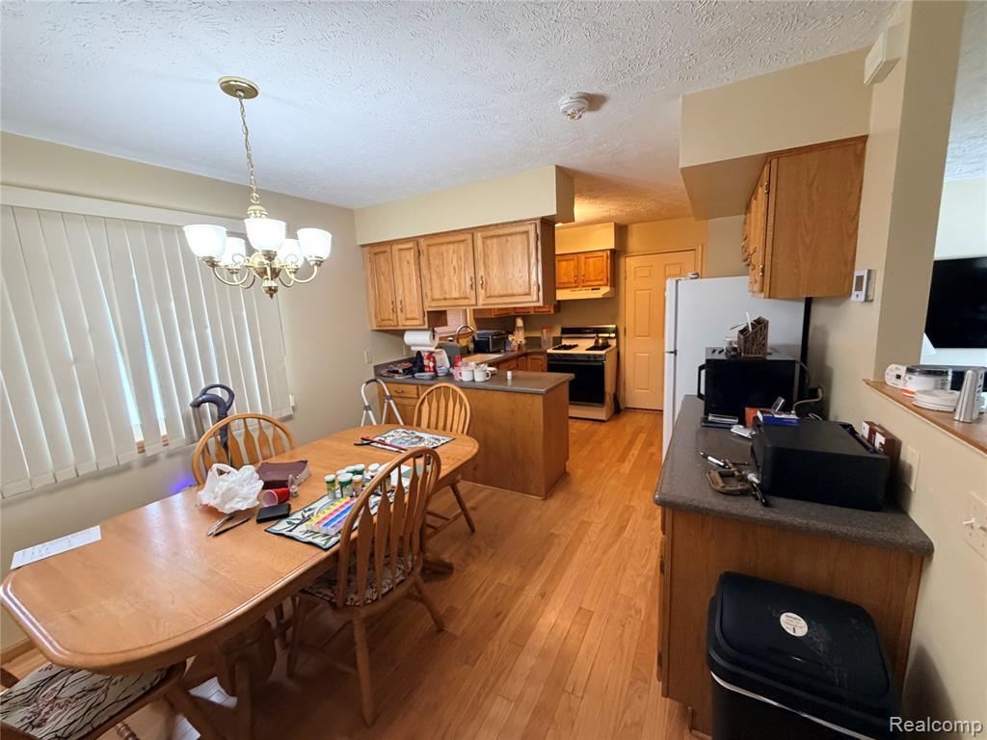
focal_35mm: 14
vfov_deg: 85.7
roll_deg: +3.4
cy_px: 370
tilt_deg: -9.7
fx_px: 399
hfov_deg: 102.1
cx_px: 494
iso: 320
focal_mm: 2.22
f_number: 2.2
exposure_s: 1/60
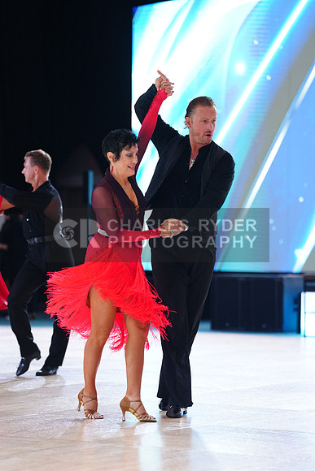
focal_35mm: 133
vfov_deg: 15.4
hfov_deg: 10.3
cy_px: 236
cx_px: 158
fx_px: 1744
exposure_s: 1/400
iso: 1600
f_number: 2.8
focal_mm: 133
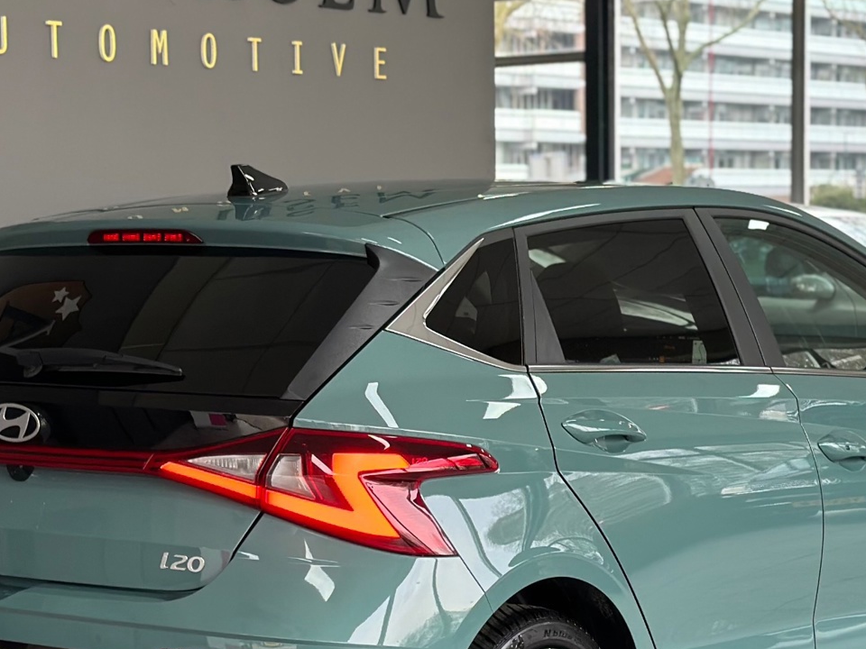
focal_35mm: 96
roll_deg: +0.2
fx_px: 2402
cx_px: 432
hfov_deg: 20.4
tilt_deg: -3.8
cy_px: 372
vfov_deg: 15.4
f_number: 1.78
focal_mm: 6.86
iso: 125
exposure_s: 1/125
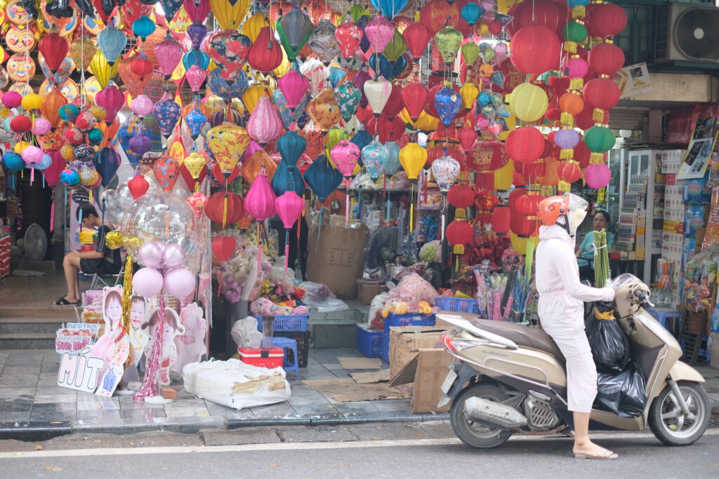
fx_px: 1059
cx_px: 360
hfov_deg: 37.5
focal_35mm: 53
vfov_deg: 25.5
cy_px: 240
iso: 320
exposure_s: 1/150
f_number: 1.8
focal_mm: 35
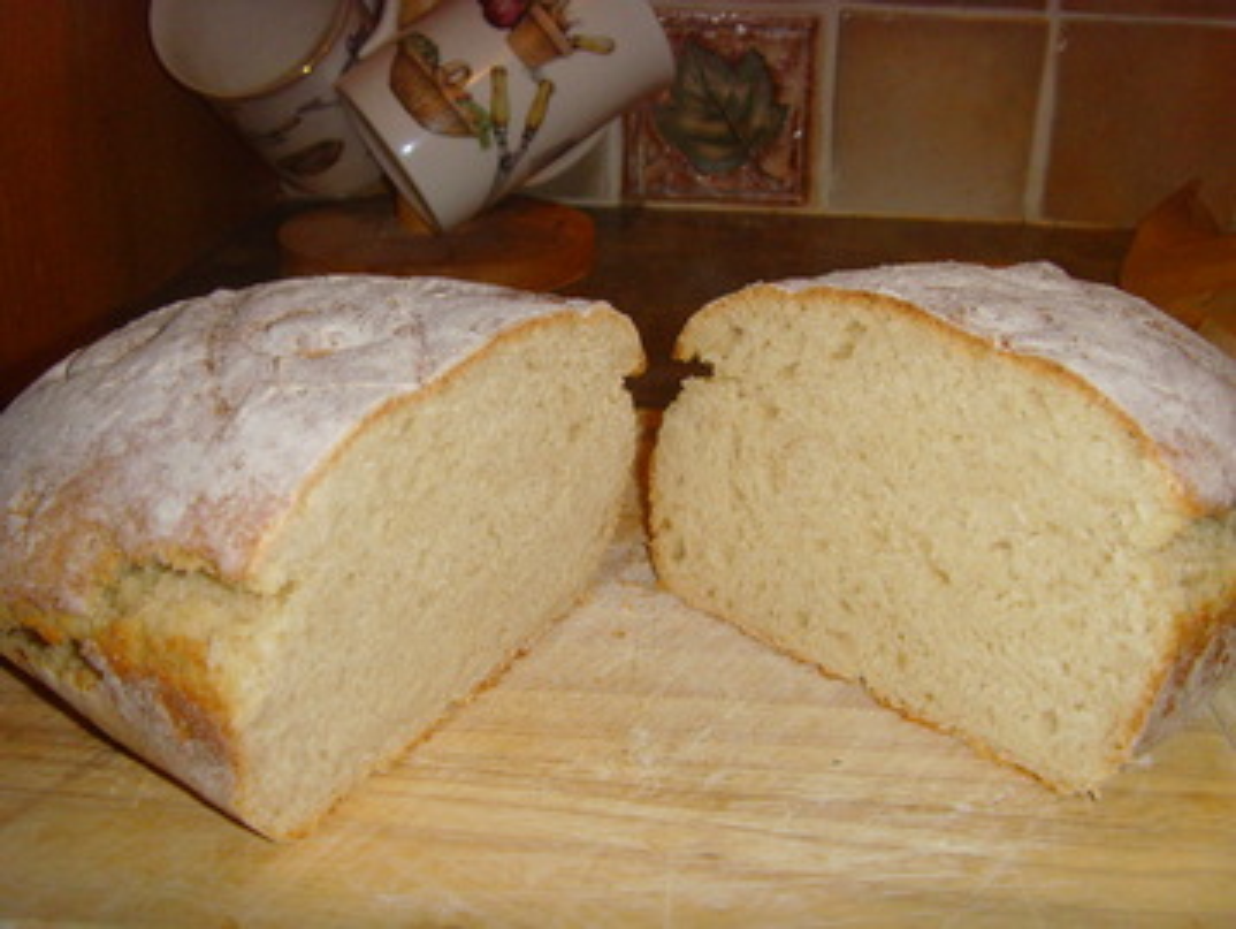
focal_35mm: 39
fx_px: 1393
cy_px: 464
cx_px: 618
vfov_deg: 36.9
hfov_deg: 47.8
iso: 200
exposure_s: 1/45
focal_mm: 6.6
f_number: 3.5
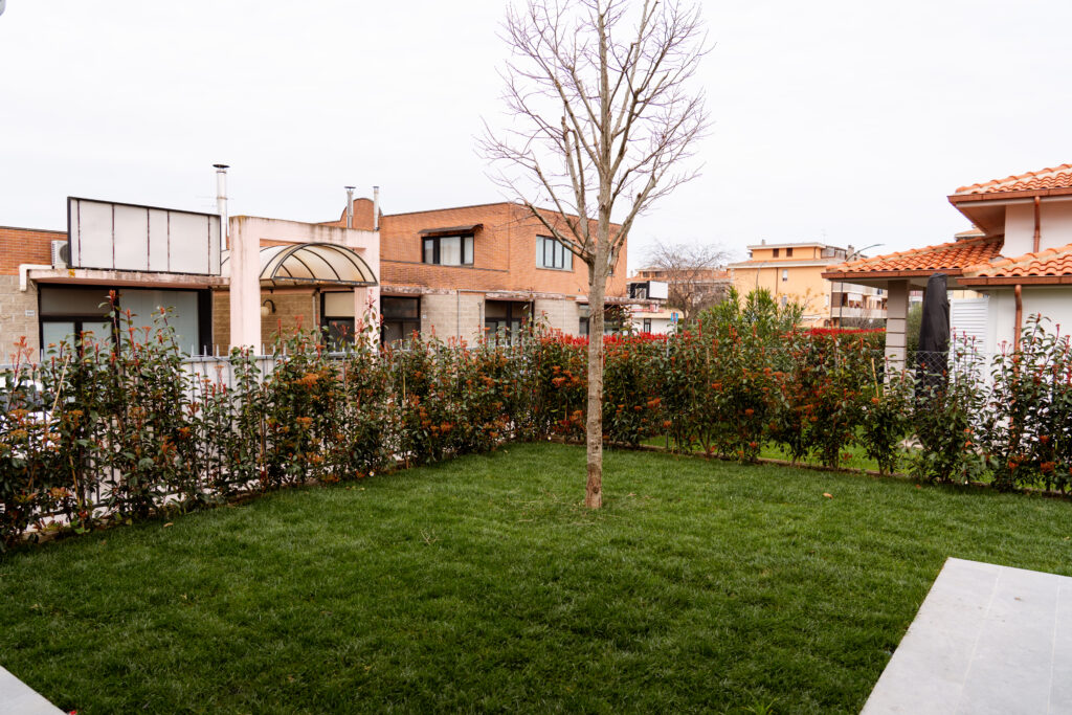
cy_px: 374
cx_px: 506
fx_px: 759
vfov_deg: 50.4
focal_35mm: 25
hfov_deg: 70.4
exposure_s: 1/250
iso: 100
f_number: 5
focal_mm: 24
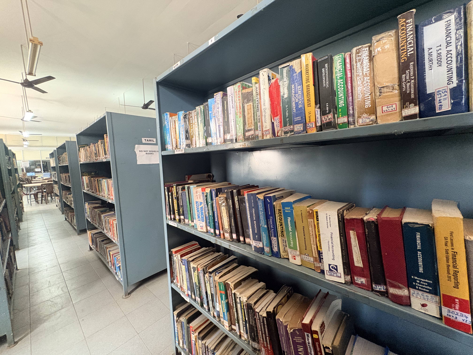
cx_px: 236
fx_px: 191
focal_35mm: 14
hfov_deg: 102.1
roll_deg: +2.9
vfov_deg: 85.7
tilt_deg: -5.1
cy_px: 178
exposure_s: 1/50
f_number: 2.2
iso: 640
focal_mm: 2.22
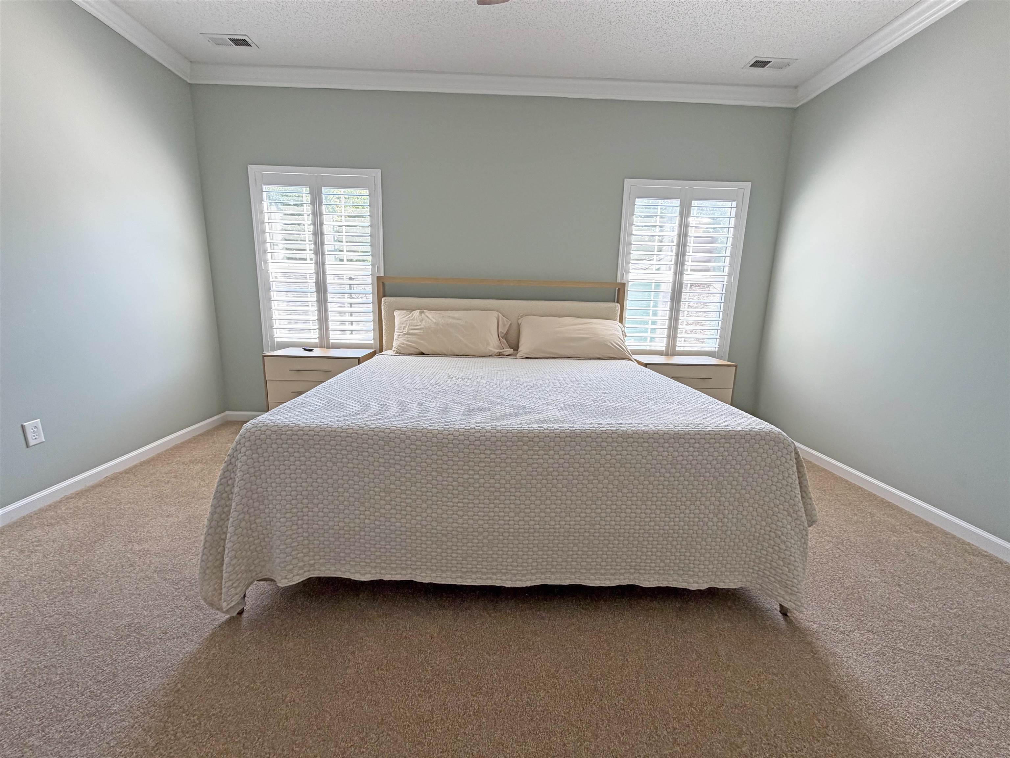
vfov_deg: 85.7
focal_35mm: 14
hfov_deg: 102.1
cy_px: 379
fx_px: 408
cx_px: 505
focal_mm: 2.22
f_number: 2.2
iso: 125
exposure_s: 1/120
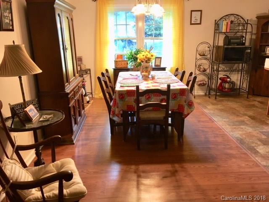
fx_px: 225
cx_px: 134
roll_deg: -0.2
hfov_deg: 61.7
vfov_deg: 48.2
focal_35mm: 29
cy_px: 101
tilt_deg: -15.2
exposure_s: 1/30
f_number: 2.2
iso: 100
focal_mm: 4.15
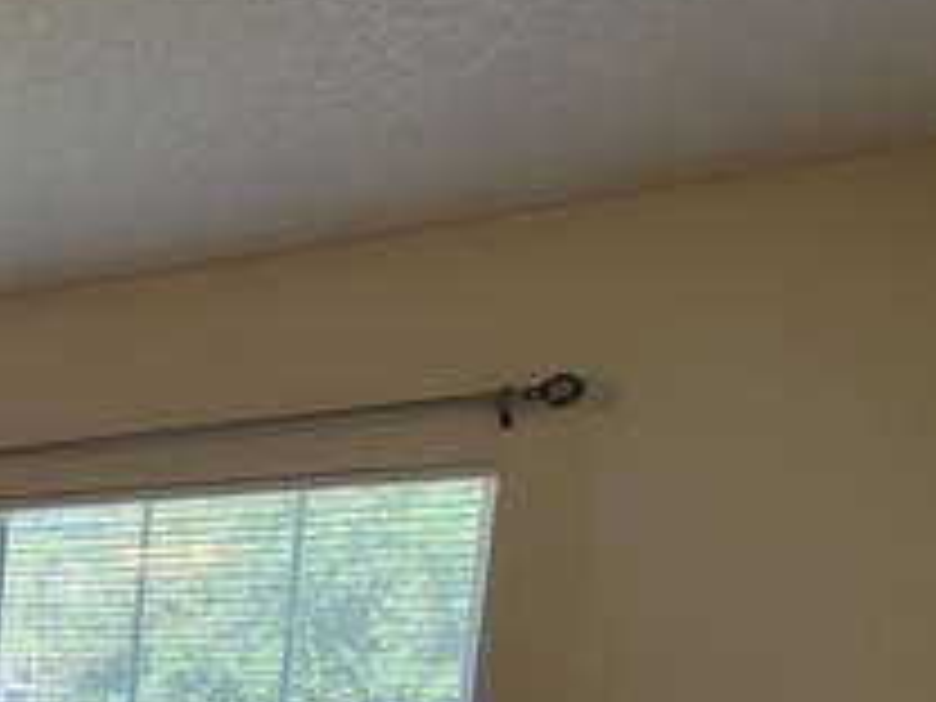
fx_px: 1352
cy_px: 886
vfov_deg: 25.5
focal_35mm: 50
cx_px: -657
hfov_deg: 23.8
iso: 50
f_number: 2.2
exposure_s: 1/60
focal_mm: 2.2
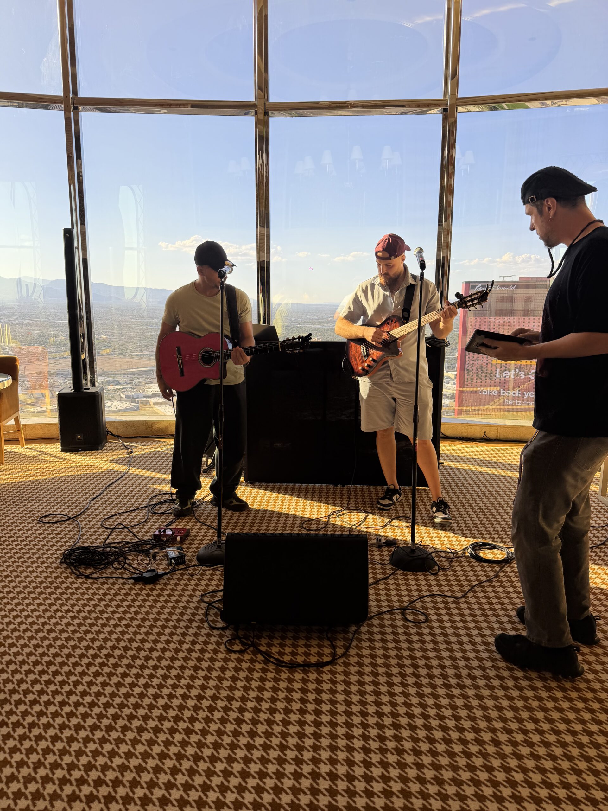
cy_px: 406
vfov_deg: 71.6
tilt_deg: -9.9
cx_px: 304
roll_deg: -0.3
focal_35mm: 24
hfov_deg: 56.8
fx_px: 562
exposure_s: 1/259
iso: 64
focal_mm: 6.76
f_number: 1.78
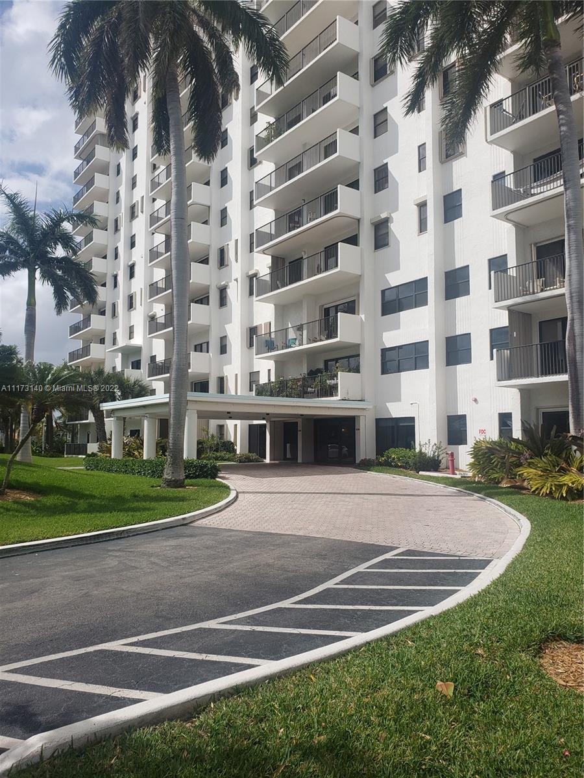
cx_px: 292
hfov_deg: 53.1
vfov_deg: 67.3
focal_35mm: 26
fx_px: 585
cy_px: 389
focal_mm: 4.3
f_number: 2.4
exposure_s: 1/2730
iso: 50
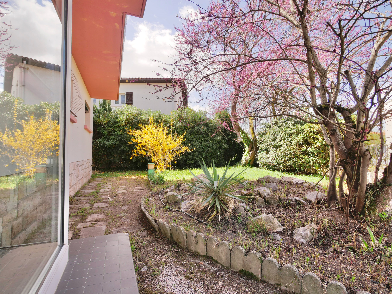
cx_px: 196
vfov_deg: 71.6
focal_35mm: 18
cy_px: 147
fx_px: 204
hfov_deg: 87.8
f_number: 5.6
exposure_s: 1/200
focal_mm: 9
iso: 200
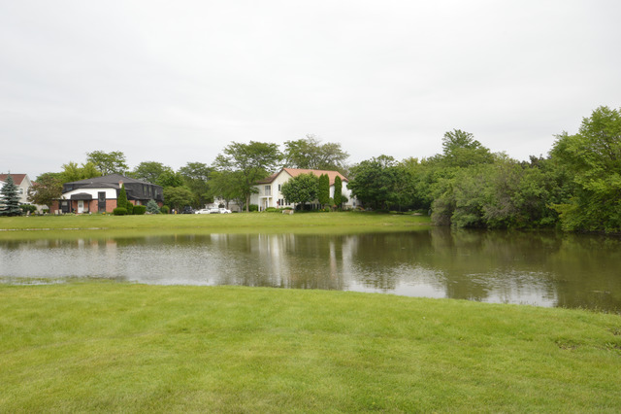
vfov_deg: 43.6
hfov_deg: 62.0
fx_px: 517
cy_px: 207
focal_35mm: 30
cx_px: 310
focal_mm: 20
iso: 200
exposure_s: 1/50
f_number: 20
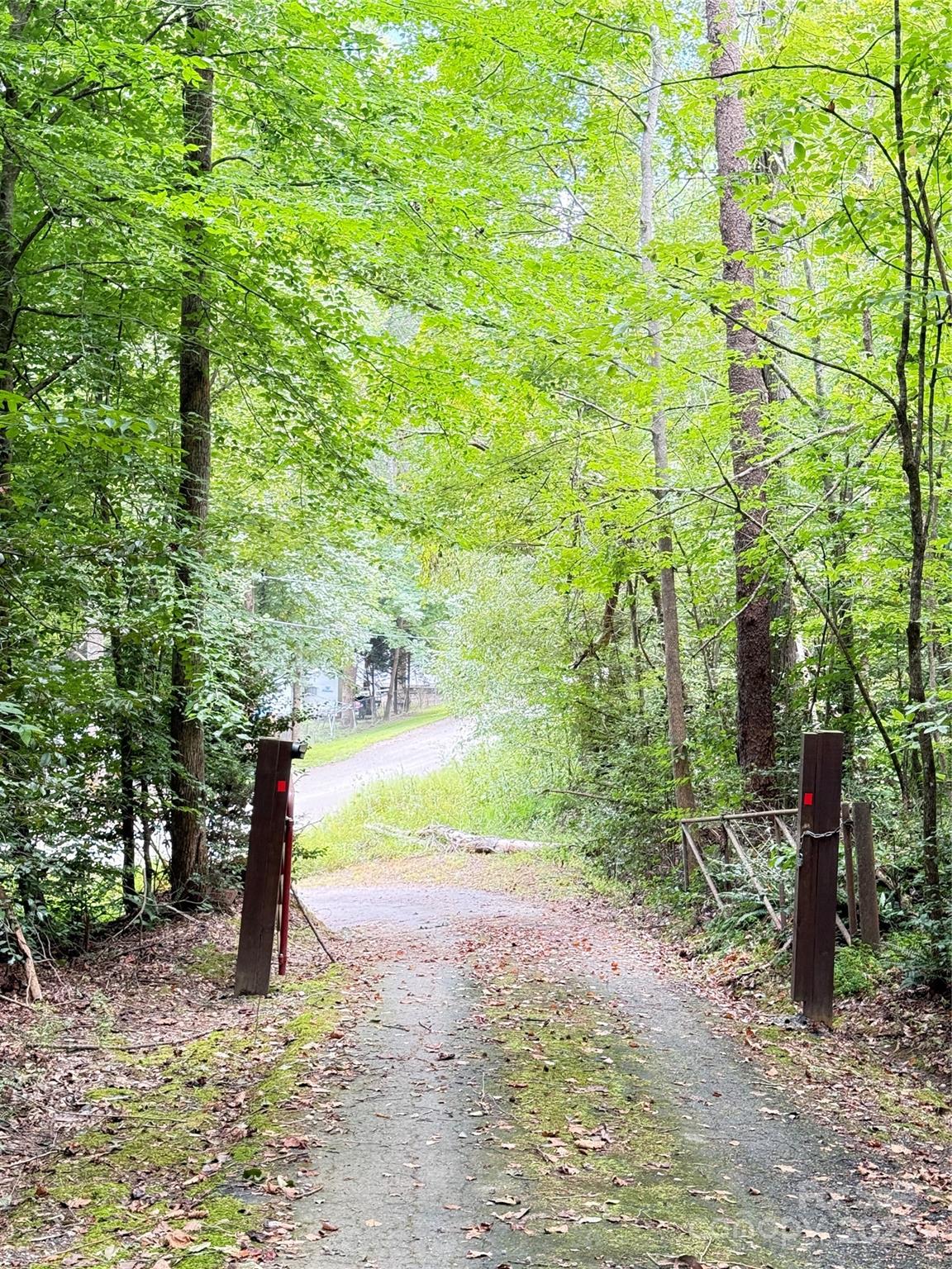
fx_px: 1760
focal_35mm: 48
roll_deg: -2.4
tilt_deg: -4.6
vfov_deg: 39.7
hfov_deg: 30.3
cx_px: 476
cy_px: 634
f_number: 1.78
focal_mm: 6.76
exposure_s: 1/60
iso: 160
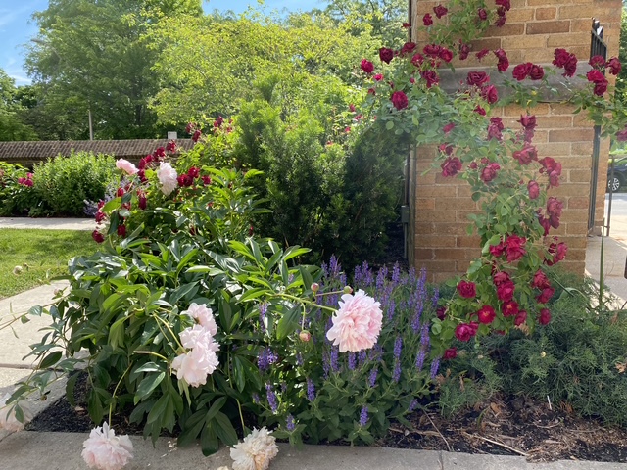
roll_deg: +1.2
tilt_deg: -6.4
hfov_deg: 67.3
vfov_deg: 53.1
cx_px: 314
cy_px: 235
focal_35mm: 26
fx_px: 471
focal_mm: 4.25
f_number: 1.8
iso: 32
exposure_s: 1/1232
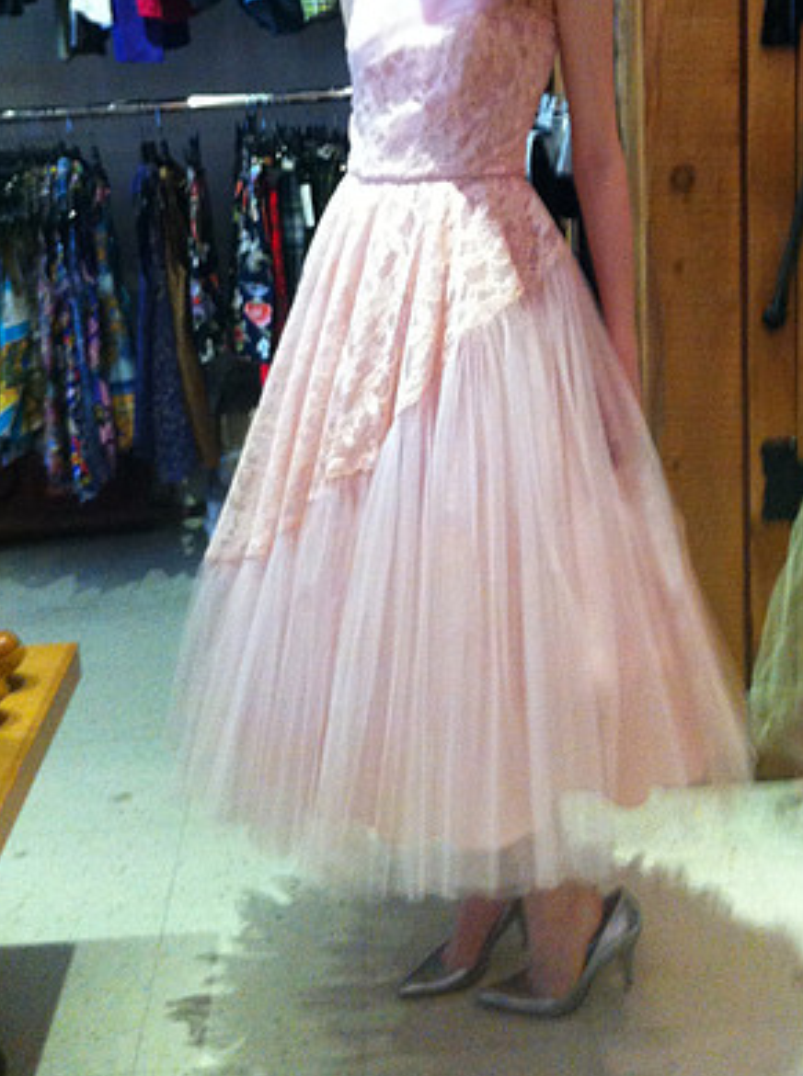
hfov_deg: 27.9
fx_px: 1614
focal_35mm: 52
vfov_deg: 36.3
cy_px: 309
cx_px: 465
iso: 320
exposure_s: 1/15
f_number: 2.8
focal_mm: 3.85
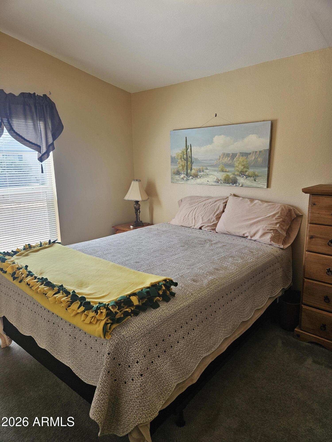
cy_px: 221
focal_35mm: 23
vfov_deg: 73.9
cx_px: 166
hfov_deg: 58.9
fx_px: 294
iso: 50
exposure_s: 1/120
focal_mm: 5.4
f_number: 1.8
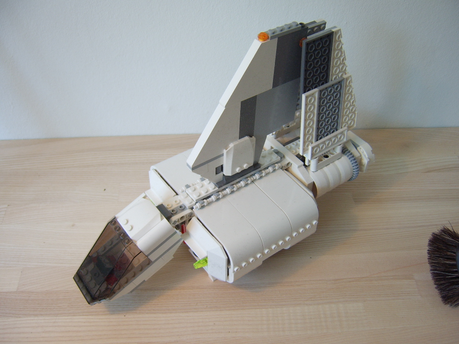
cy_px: 172
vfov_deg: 45.4
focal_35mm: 31
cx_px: 230
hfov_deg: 58.4
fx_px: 411
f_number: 2.7
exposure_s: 1/42
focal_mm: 8.13
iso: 100
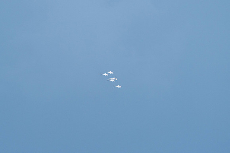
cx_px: 100
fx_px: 4769
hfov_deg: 2.8
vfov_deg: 1.8
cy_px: 83
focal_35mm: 746
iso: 640
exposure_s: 1/1600
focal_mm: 400
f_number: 10
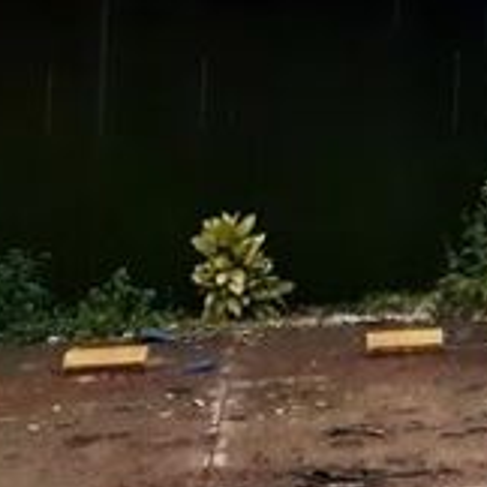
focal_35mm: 98
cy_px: -75
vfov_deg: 17.1
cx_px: 717
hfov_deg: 16.3
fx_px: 1560
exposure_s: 1/281
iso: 40
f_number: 1.9
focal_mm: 3.6
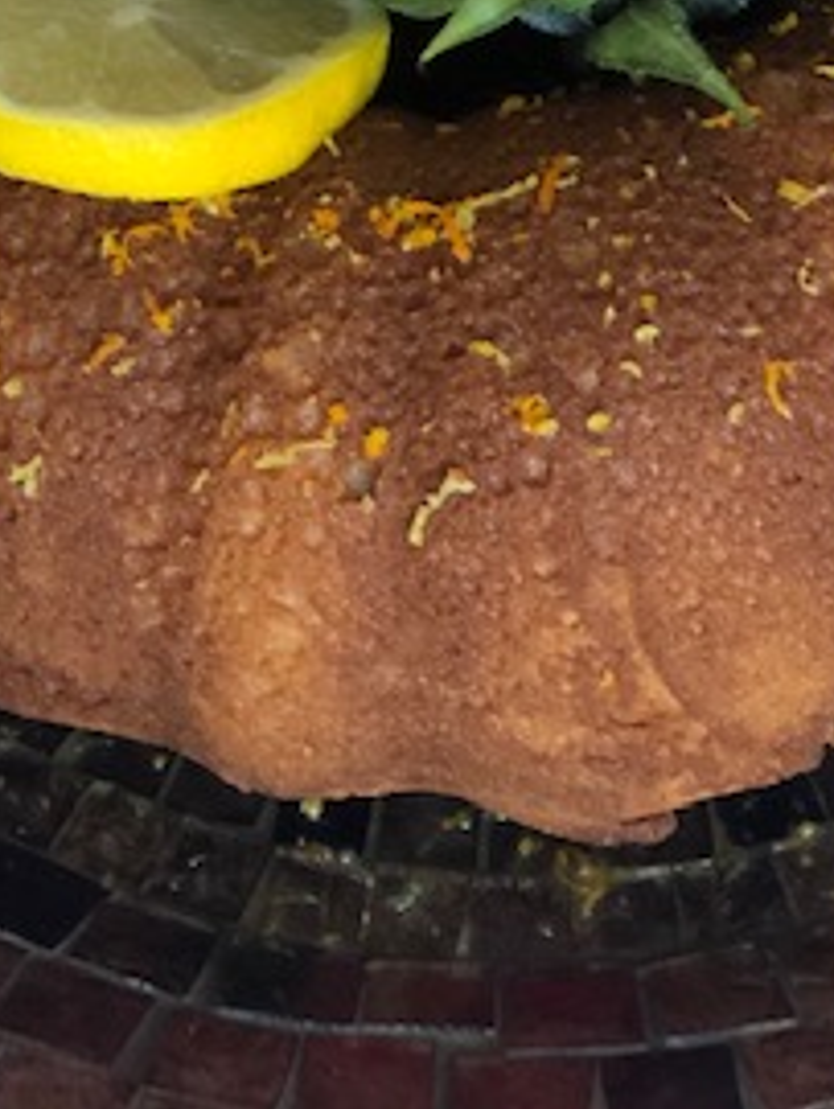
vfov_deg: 14.2
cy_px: -201
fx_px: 4330
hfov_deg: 11.0
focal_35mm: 135
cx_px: 370
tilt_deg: -48.3
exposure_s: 1/30
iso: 160
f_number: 2.8
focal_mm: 6.6
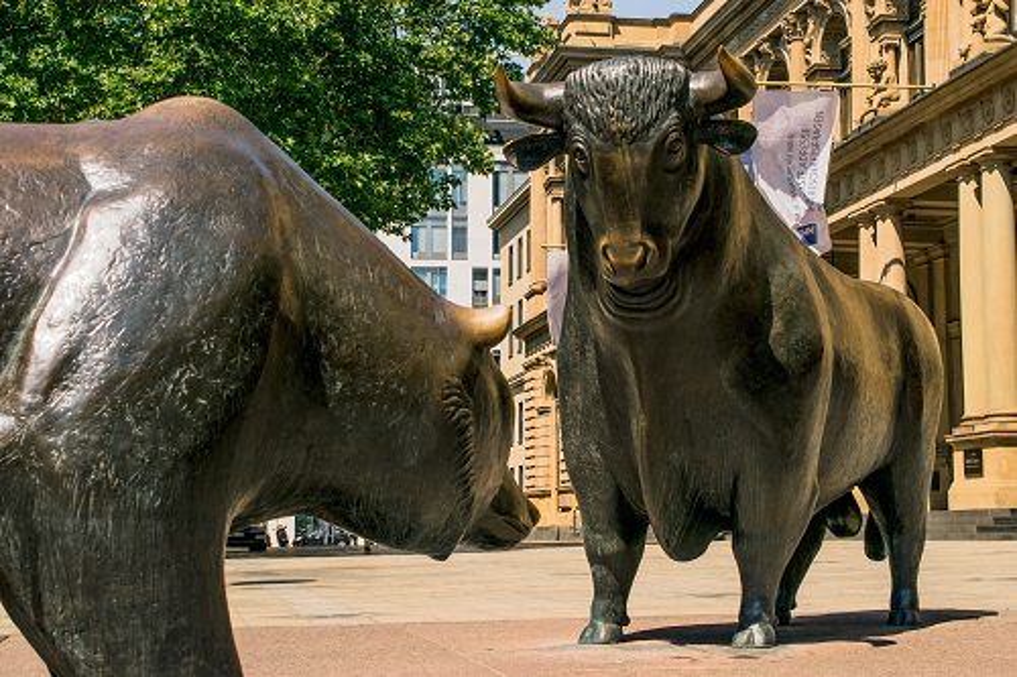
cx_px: 508
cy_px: 338
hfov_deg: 33.4
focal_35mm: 60
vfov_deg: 22.6
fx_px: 1694
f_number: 9
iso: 100
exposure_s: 1/500
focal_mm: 40
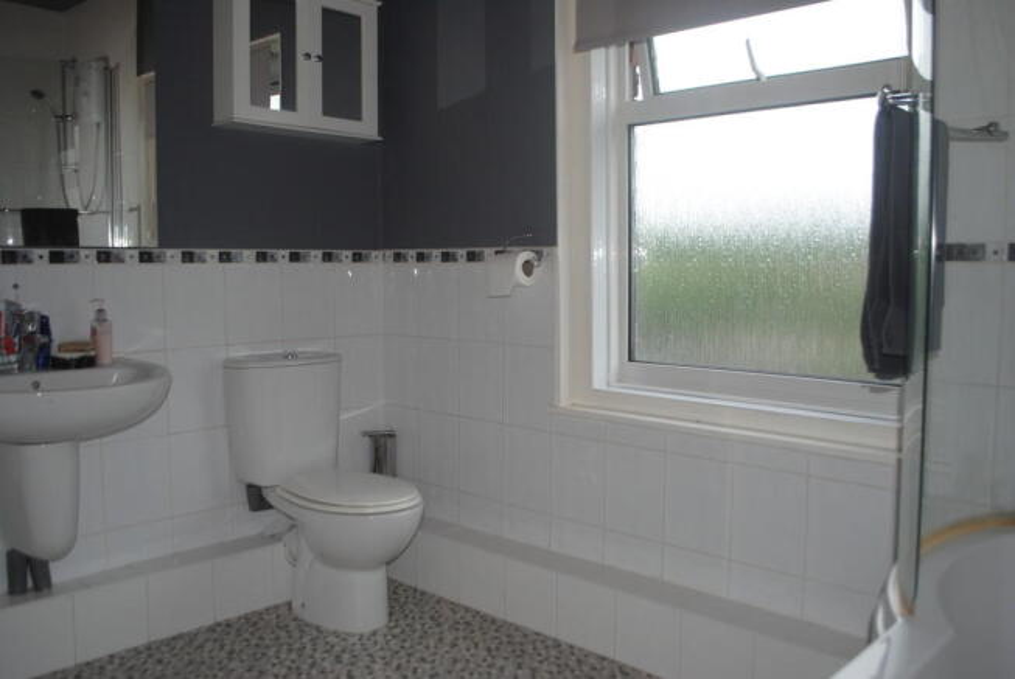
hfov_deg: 61.9
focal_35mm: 30
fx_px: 847
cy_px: 340
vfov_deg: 43.7
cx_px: 508
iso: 200
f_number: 3.8
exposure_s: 1/60
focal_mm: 20
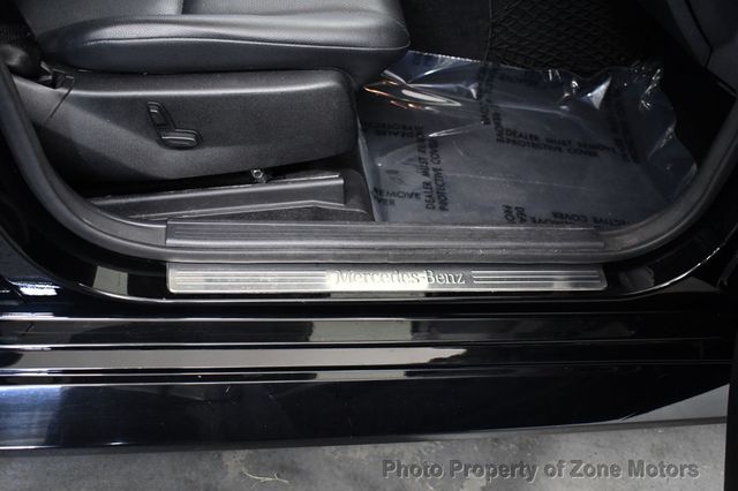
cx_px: 369
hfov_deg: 53.2
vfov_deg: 36.8
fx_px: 738
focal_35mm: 36
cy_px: 246
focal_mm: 24
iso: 3600
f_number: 3.8
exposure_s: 1/60
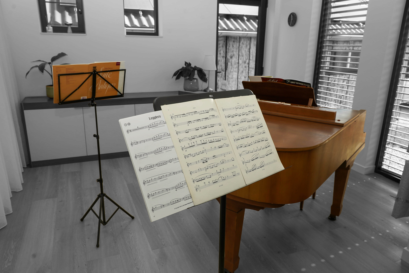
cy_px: 136
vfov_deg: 49.6
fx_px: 295
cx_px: 204
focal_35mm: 26
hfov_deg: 69.4
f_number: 8
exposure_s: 1/80
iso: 200
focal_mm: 26
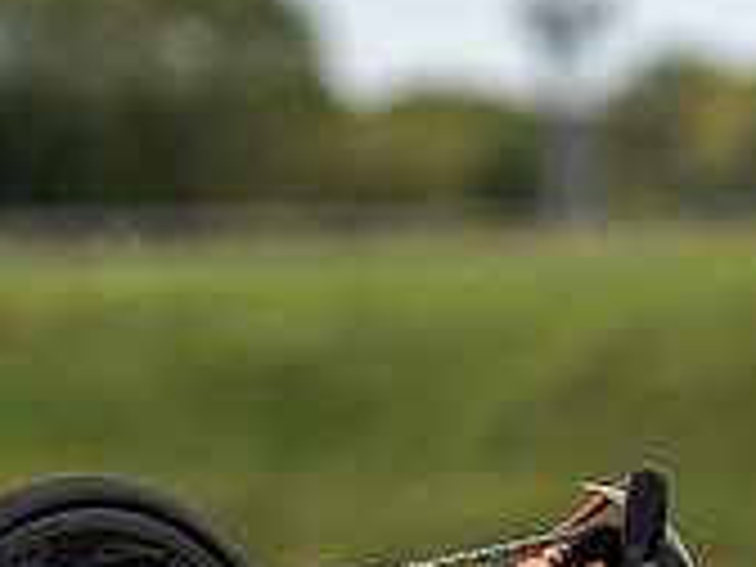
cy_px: 965
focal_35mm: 641
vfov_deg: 2.3
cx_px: 1053
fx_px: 13999
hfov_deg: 3.1
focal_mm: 151
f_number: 3.5
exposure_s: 1/1000
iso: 125
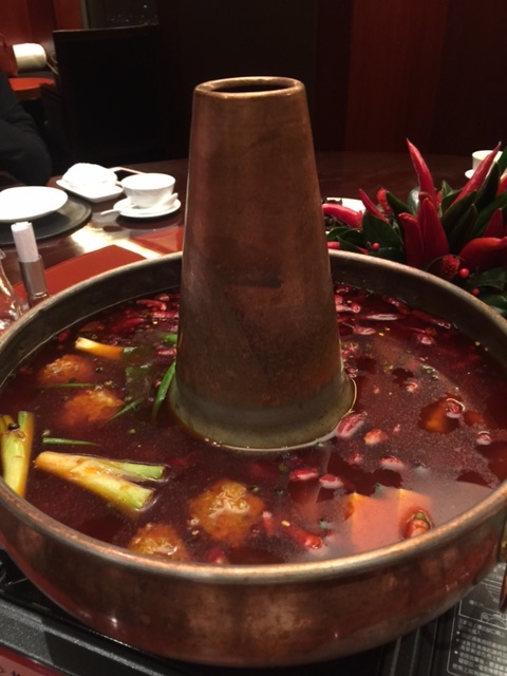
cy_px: 338
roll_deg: +1.2
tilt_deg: -31.0
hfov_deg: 48.2
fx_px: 566
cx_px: 254
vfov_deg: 61.7
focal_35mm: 29
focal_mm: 4.15
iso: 64
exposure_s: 1/4
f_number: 2.2
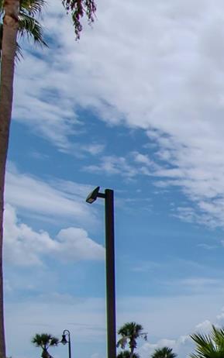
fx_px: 594
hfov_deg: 15.4
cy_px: 401
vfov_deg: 29.9
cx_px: 489
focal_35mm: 61
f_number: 8
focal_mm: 11.5
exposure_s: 1/3200
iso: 800
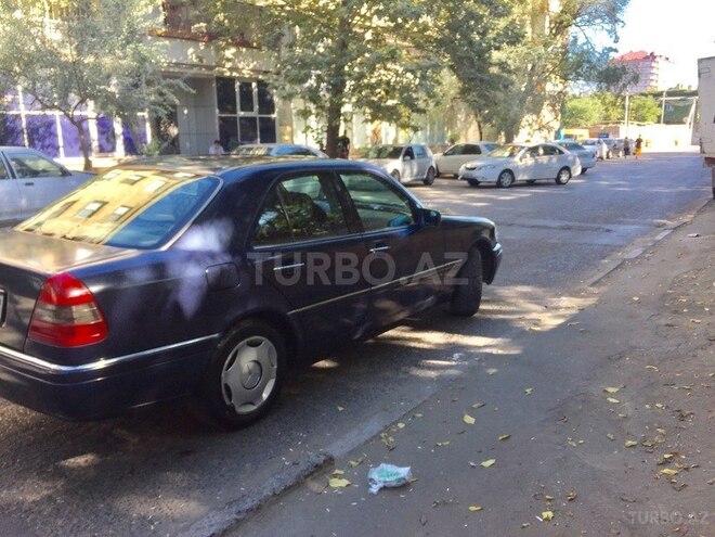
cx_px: 358
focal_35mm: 29
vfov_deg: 48.2
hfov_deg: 61.7
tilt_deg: -11.6
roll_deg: -0.7
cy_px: 268
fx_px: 599
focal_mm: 4.15
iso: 32
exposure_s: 1/276
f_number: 2.2
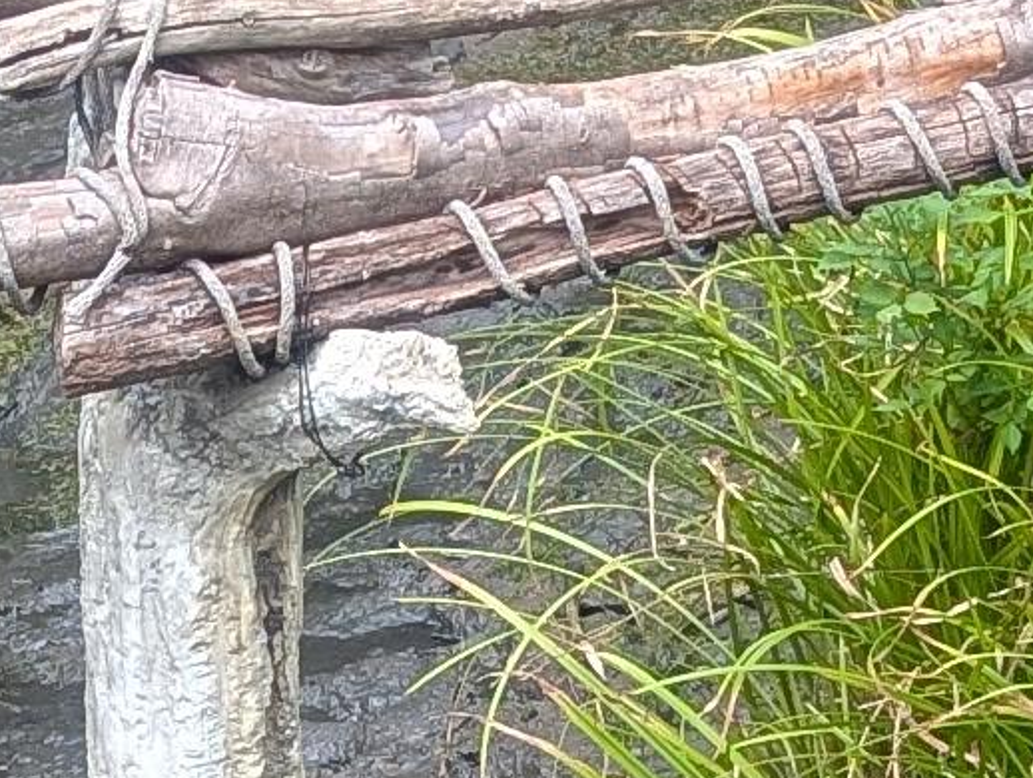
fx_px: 5648
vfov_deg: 7.8
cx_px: -447
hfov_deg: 10.2
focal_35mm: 189
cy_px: 979
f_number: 1.7
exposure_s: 1/303
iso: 18
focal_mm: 6.9
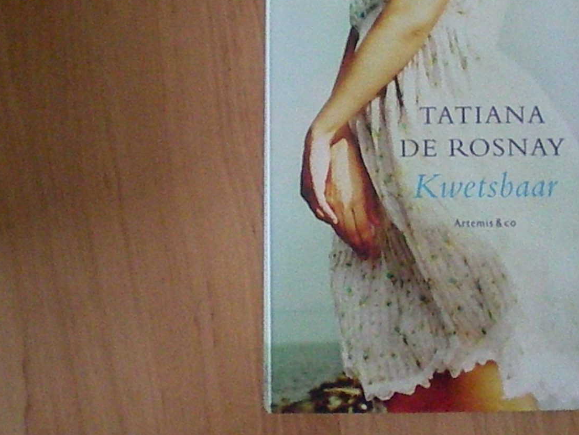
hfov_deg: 34.5
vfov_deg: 26.5
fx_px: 920
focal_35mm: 55
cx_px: 397
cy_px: 165
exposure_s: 1/100
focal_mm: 6.3
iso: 1386
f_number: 3.1
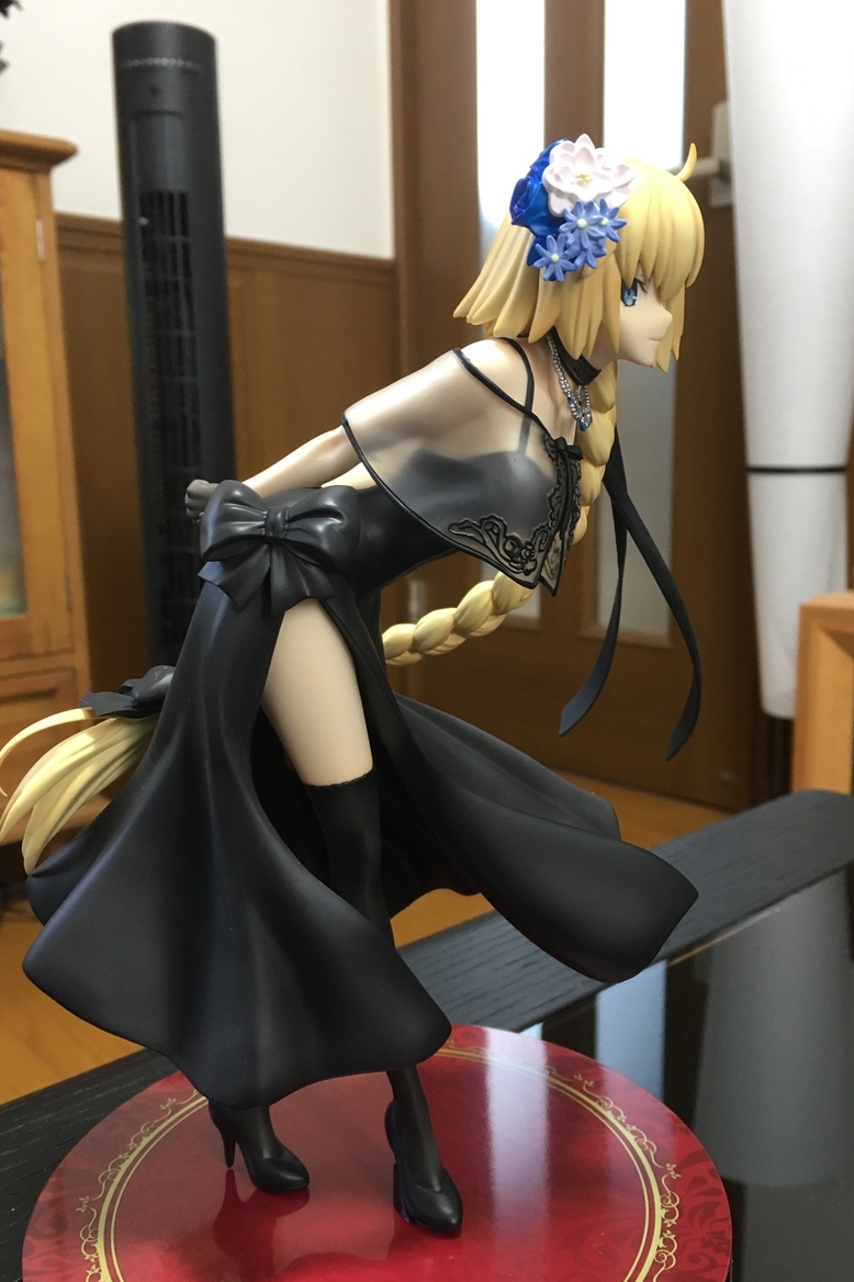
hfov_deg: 42.3
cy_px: 644
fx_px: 1104
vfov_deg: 60.3
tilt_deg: -7.6
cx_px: 457
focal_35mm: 31
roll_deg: +1.1
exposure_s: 1/15
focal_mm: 4.15
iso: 50
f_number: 2.2
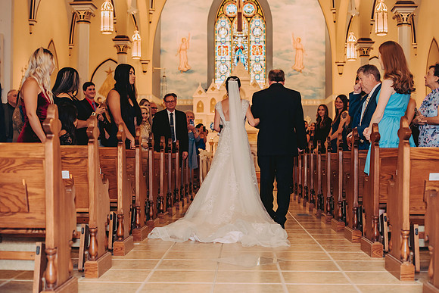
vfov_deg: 27.0
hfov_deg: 39.6
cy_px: 146
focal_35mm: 50
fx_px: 610
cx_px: 220
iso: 800
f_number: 2.8
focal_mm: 50
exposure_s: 1/125
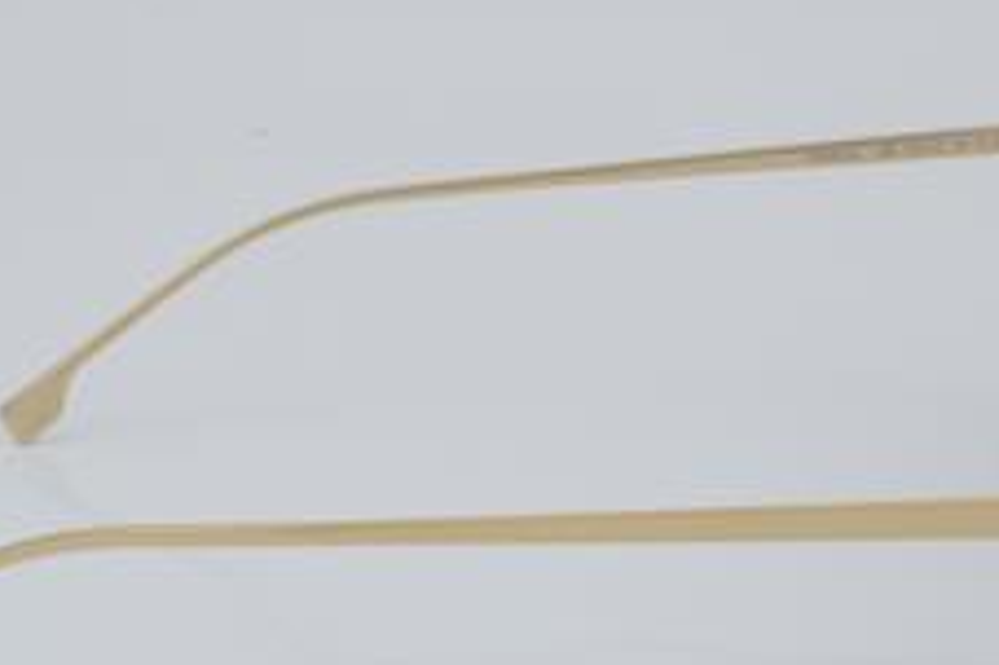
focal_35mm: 132
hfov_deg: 15.5
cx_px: 585
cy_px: 462
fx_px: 3660
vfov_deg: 10.4
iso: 100
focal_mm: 50
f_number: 32
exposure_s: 1/4
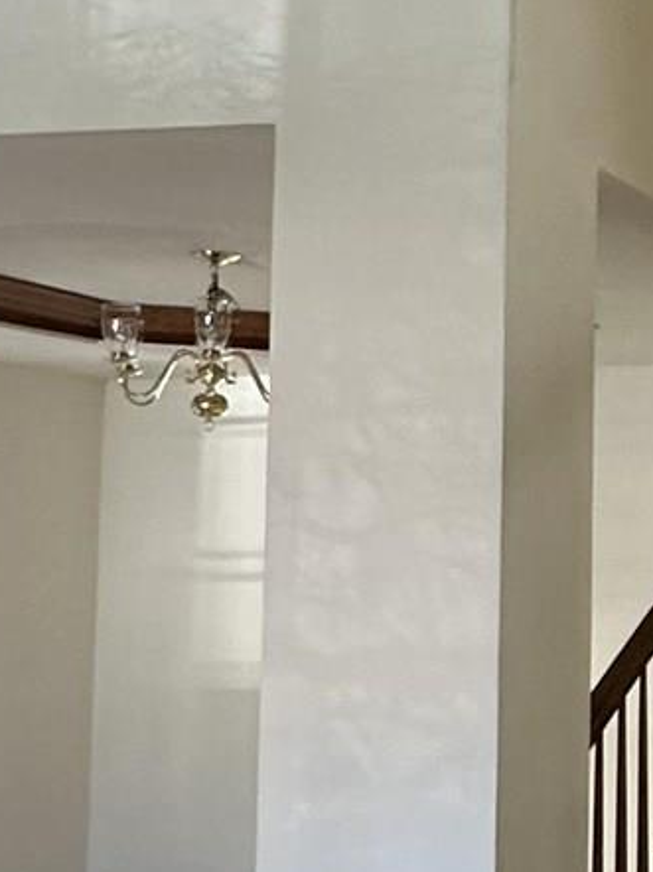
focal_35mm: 73
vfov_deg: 26.7
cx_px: 1172
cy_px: 393
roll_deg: +0.4
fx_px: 1838
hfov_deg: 16.8
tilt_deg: +6.7
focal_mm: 2.22
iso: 250
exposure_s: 1/120
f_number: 2.2
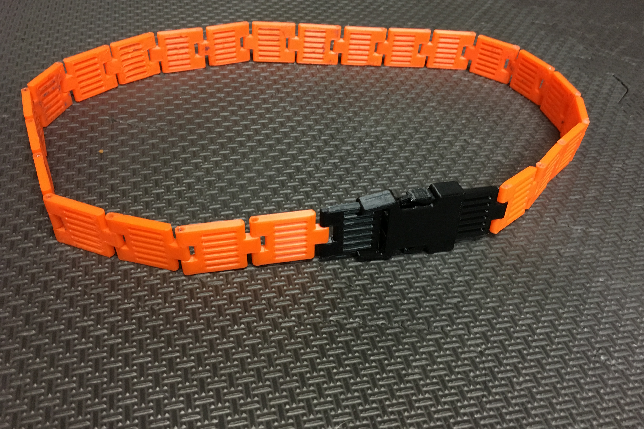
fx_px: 554
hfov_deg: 60.3
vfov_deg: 42.3
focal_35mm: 31
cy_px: 217
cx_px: 321
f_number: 2.2
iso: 200
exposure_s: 1/17
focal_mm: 4.15
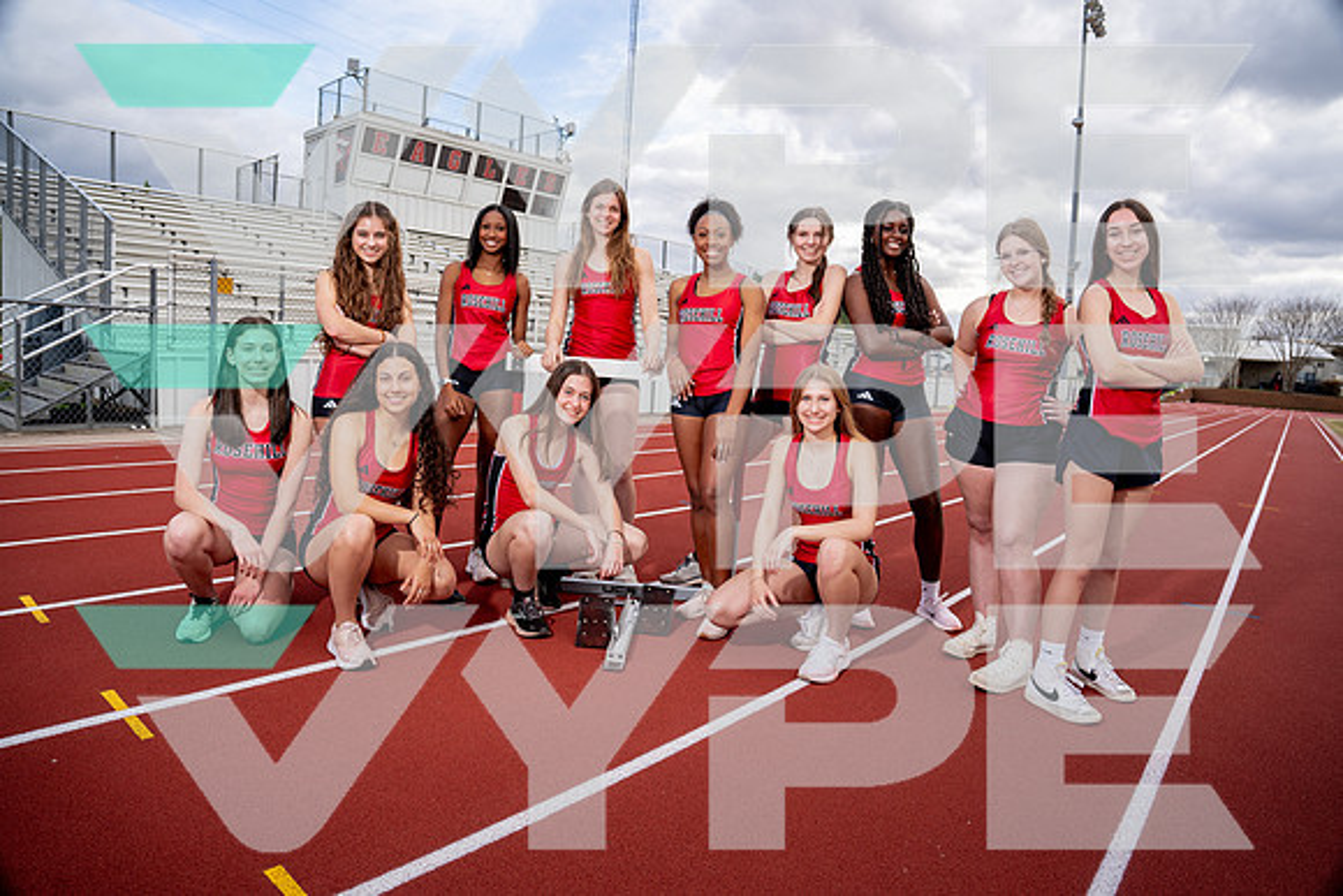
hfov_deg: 78.6
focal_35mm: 22
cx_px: 672
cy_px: 448
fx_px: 821
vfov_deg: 57.3
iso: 100
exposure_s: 1/250
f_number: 4
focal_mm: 22
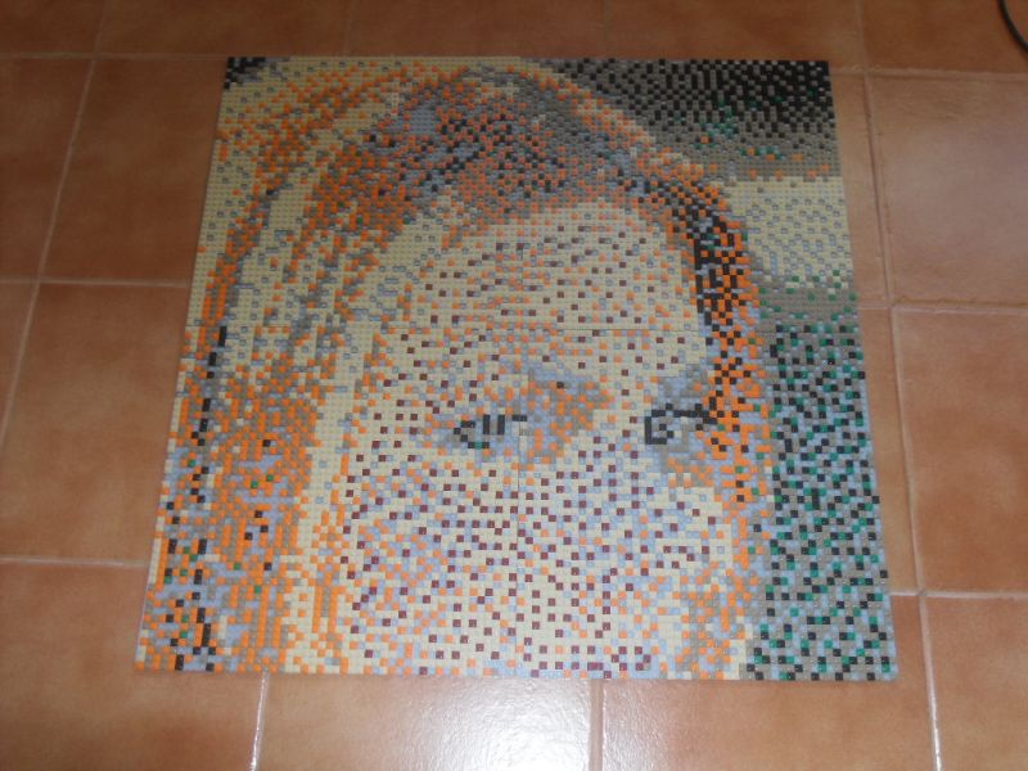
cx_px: 514
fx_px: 1039
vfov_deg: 40.7
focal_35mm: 35
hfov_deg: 52.6
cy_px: 386
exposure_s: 1/45
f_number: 3.2
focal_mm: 7.5
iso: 200
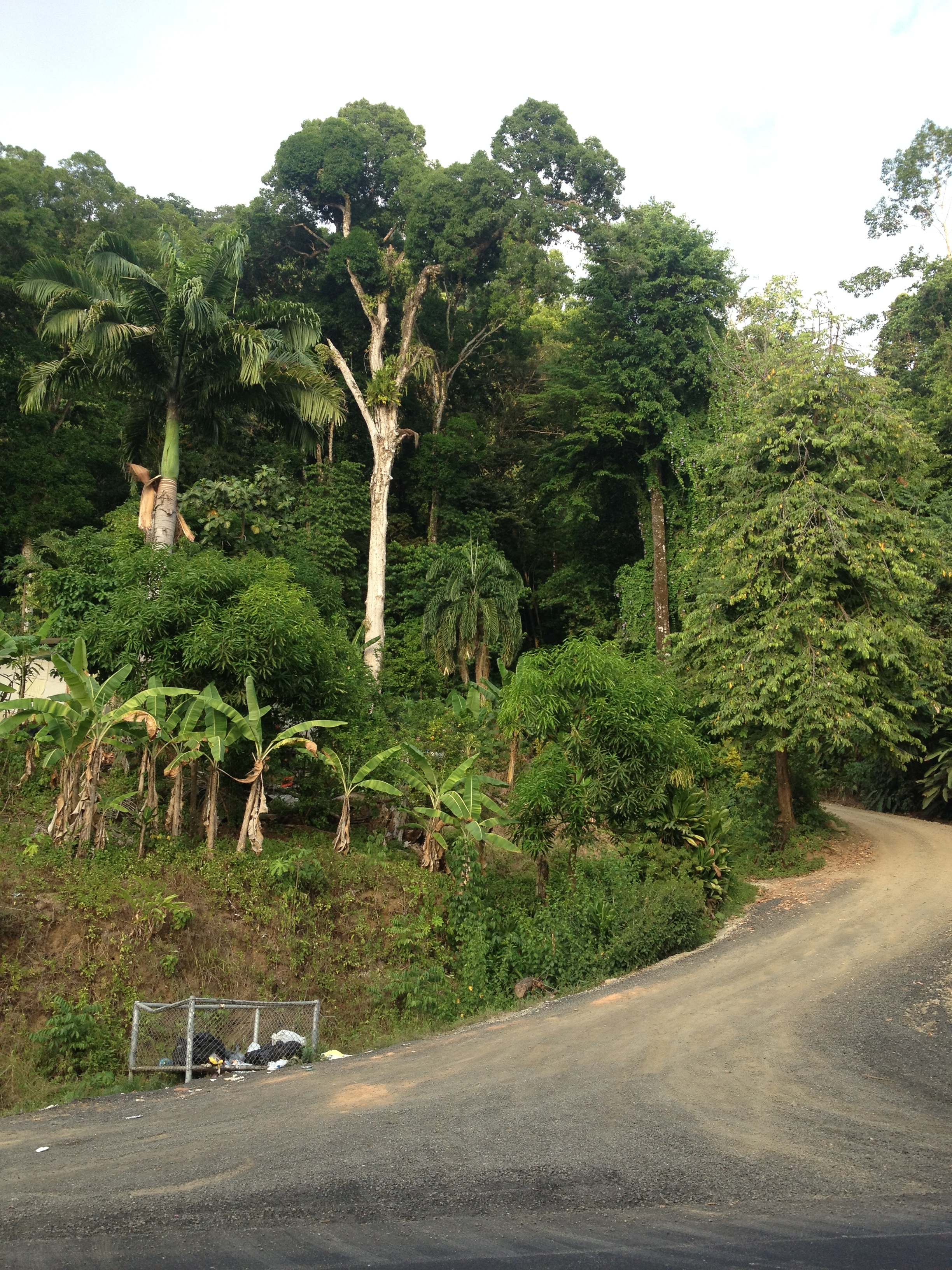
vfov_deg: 52.6
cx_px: 476
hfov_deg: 40.7
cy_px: 635
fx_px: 1283
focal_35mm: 35
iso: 50
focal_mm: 4.28
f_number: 2.4
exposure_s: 1/233
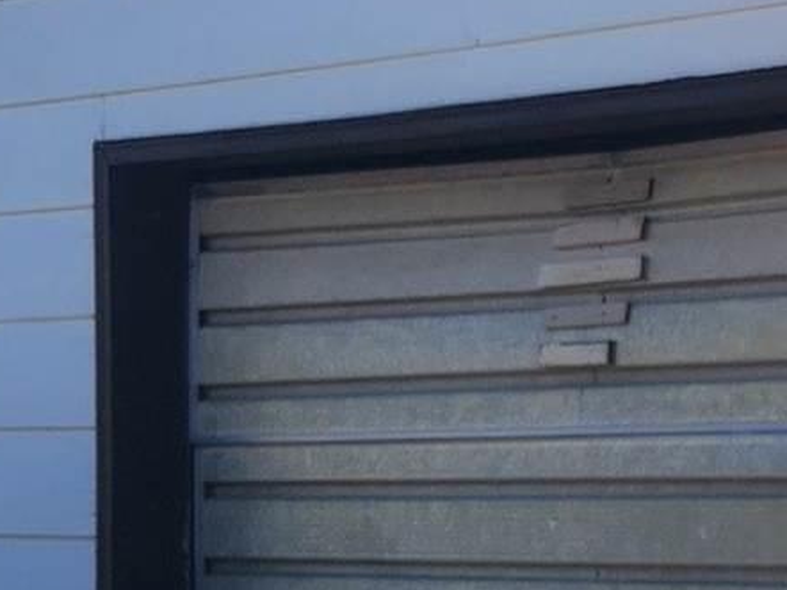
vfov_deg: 9.3
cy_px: 410
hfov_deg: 11.4
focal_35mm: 160
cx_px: 1485
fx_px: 3636
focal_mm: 5.4
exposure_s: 1/887
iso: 20
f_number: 1.8
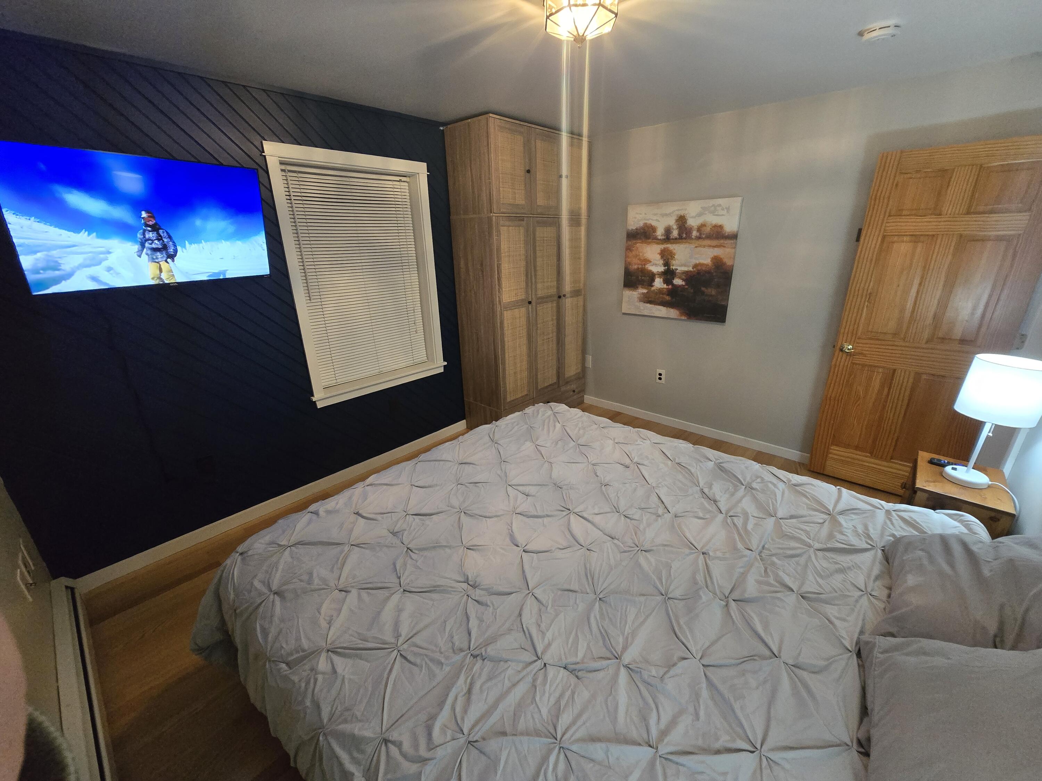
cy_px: 390
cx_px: 521
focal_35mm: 13
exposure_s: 1/60
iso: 800
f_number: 2.2
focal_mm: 2.2
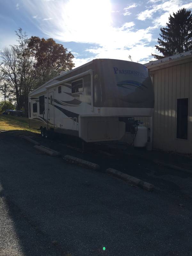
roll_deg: +0.5
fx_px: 214
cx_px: 96
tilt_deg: -2.2
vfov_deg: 61.7
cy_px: 128
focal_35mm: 29
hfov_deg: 48.2
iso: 25
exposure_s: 1/2849
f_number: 2.2
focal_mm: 4.15
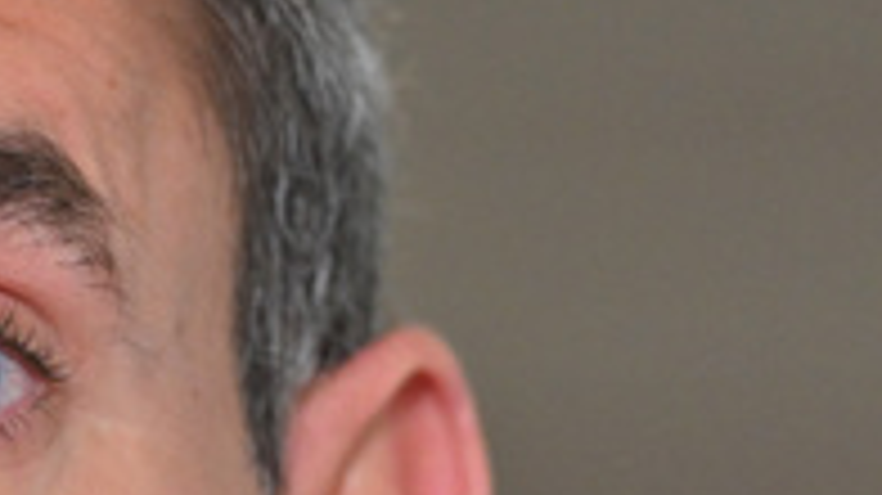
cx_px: -256
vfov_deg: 1.3
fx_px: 22486
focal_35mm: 962
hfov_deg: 2.2
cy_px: 504
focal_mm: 200
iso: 2000
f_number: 4.5
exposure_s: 1/320
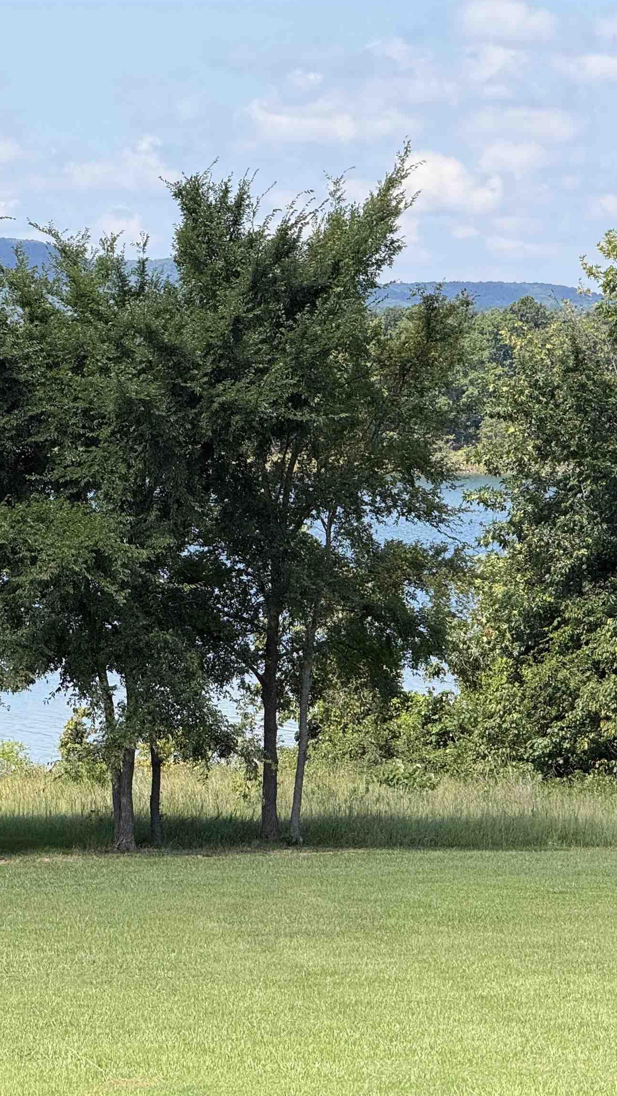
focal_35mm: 175
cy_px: 548
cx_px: 332
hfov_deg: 6.9
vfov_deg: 12.3
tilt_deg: -2.5
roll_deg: -0.3
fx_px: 5090
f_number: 2.8
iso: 64
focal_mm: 15.66
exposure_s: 1/1130
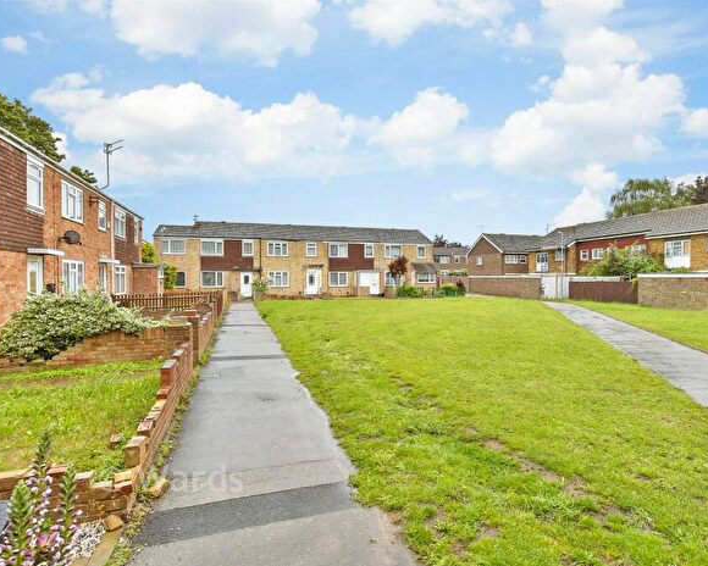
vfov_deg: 77.0
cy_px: 284
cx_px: 376
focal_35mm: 17
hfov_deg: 89.5
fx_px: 356
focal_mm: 10
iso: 500
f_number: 9
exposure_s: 1/320
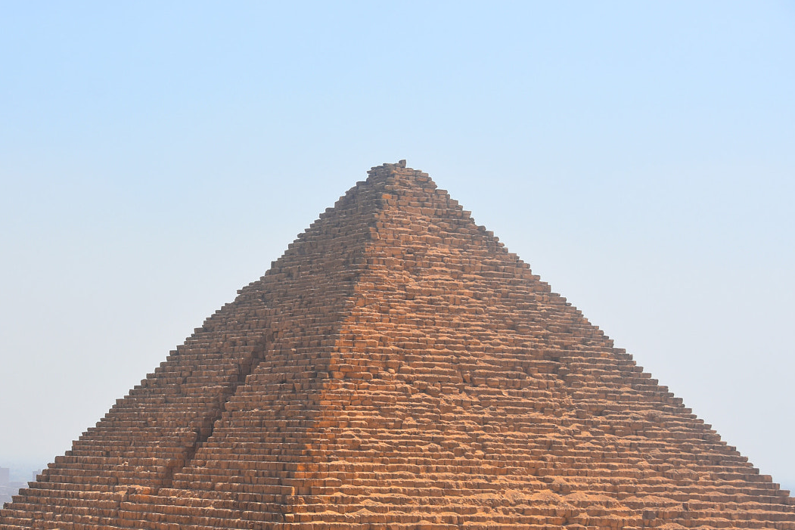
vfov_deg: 13.0
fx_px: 2319
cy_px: 346
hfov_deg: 19.3
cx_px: 207
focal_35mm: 105
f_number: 8
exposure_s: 1/500
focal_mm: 46
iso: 100
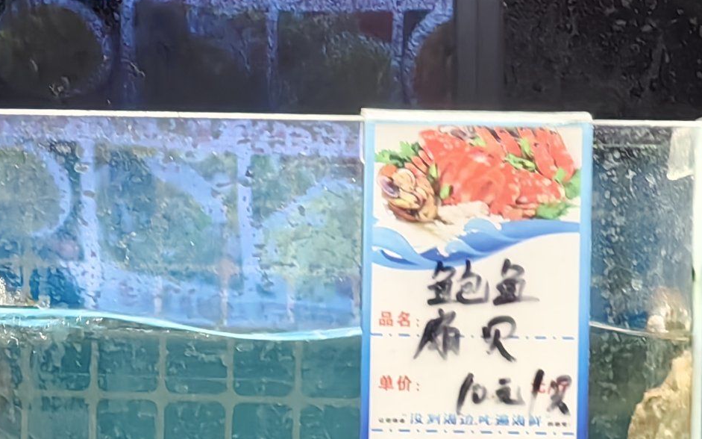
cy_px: 291
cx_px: 259
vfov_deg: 3.2
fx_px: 7767
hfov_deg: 5.2
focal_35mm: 406
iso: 250
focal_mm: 14.46
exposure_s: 1/33.3
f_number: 3.4
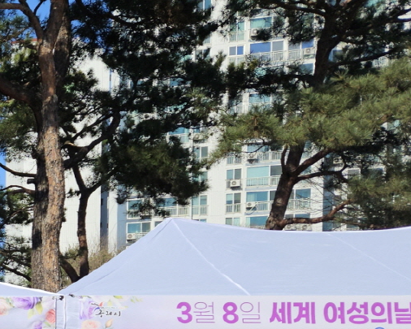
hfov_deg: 22.1
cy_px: 413
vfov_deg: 20.0
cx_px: -205
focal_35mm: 71
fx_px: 864
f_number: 1.8
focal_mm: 5.4
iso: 25
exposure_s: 1/1804
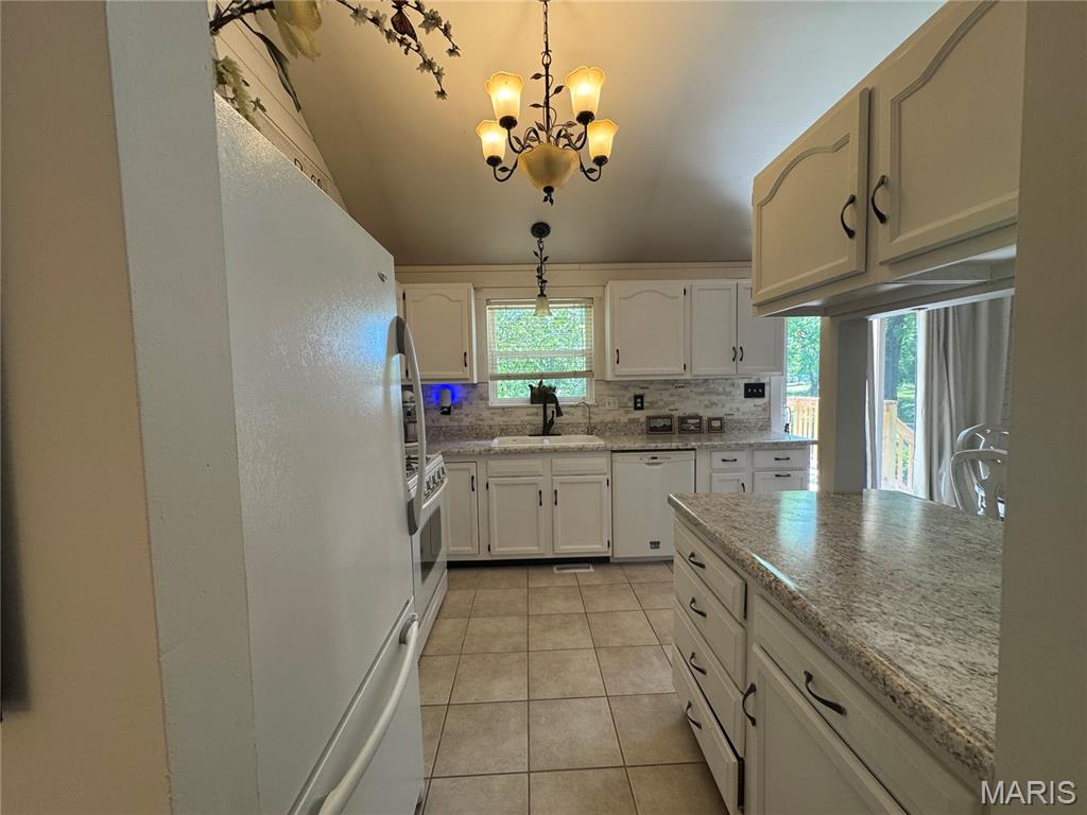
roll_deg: +1.7
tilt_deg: -4.3
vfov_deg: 85.7
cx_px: 544
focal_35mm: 14
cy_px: 408
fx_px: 440
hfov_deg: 102.1
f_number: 2.2
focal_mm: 2.22
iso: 200
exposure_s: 1/120
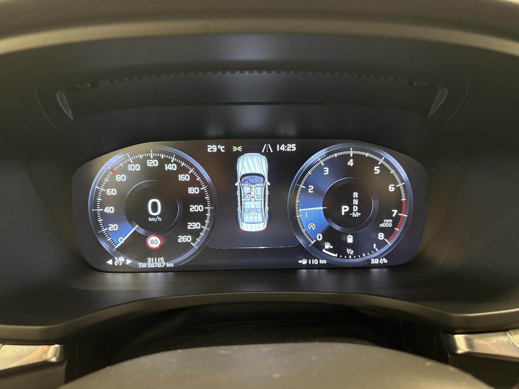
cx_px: 260
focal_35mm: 26
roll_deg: +0.3
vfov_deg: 53.1
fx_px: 390
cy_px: 194
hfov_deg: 67.3
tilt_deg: -20.8
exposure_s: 1/40
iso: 640
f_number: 1.6
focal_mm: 5.96
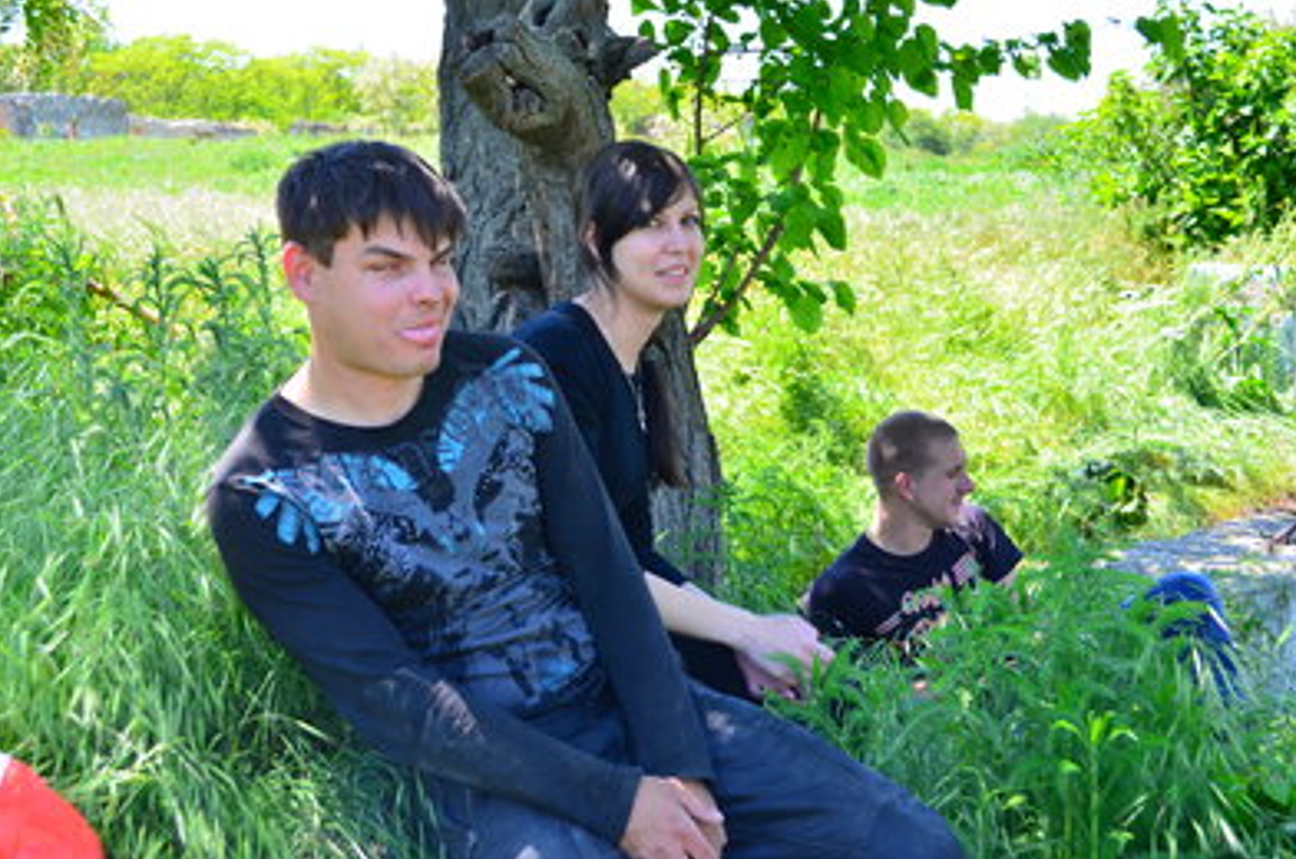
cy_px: 434
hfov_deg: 40.4
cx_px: 655
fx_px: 1761
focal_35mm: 49
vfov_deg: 27.4
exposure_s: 1/160
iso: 200
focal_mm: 32
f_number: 5.6
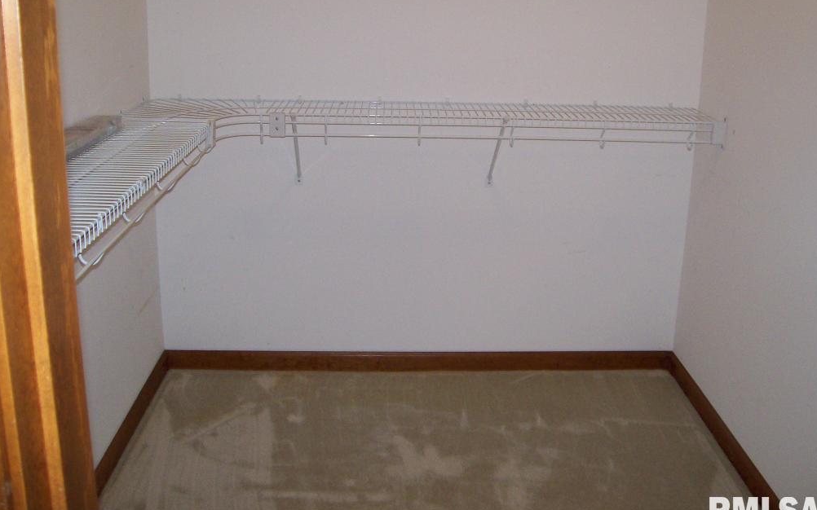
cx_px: 416
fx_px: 868
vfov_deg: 32.7
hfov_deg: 50.4
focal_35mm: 39
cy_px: 226
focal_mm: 6
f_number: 2.7
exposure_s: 1/64
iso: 140
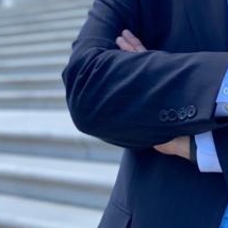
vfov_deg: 13.1
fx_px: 961
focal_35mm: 129
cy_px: -69
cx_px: 210
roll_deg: -1.5
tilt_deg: +9.4
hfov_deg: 13.4
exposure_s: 1/272
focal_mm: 6
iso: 20
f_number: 2
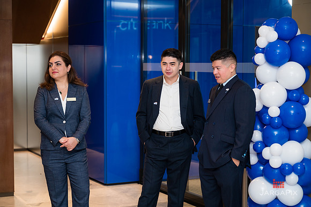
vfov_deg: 19.4
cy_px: 103
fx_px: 607
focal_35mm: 70
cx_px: 156
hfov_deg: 28.8
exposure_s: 1/160
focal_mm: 70
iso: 400
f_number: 3.2
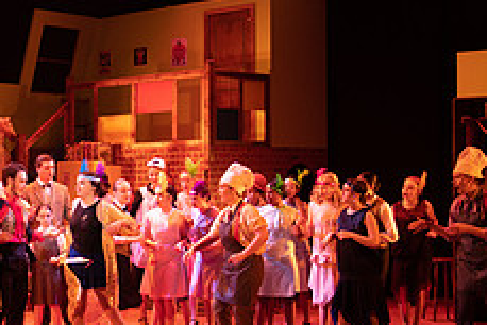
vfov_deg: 15.9
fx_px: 1164
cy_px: 204
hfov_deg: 23.0
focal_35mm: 86
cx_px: 38
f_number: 4
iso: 2000
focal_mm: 34
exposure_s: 1/200
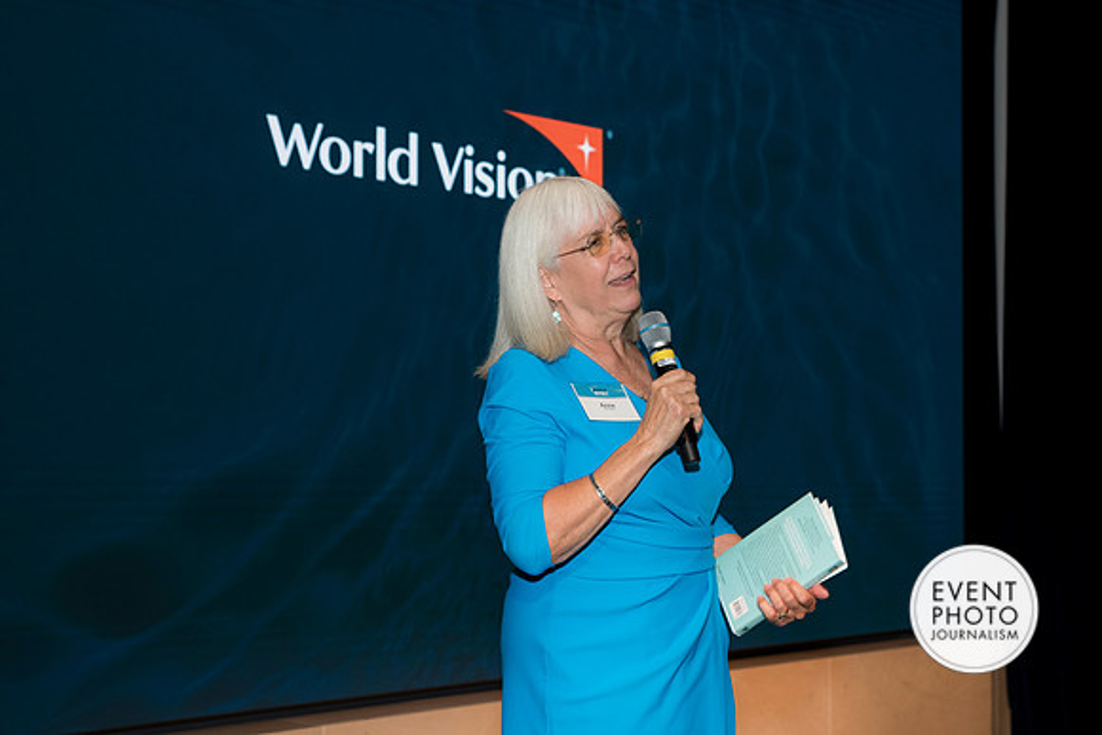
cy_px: 368
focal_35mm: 52
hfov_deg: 38.2
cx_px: 551
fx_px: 1592
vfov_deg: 26.0
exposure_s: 1/125
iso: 800
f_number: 5
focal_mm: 52
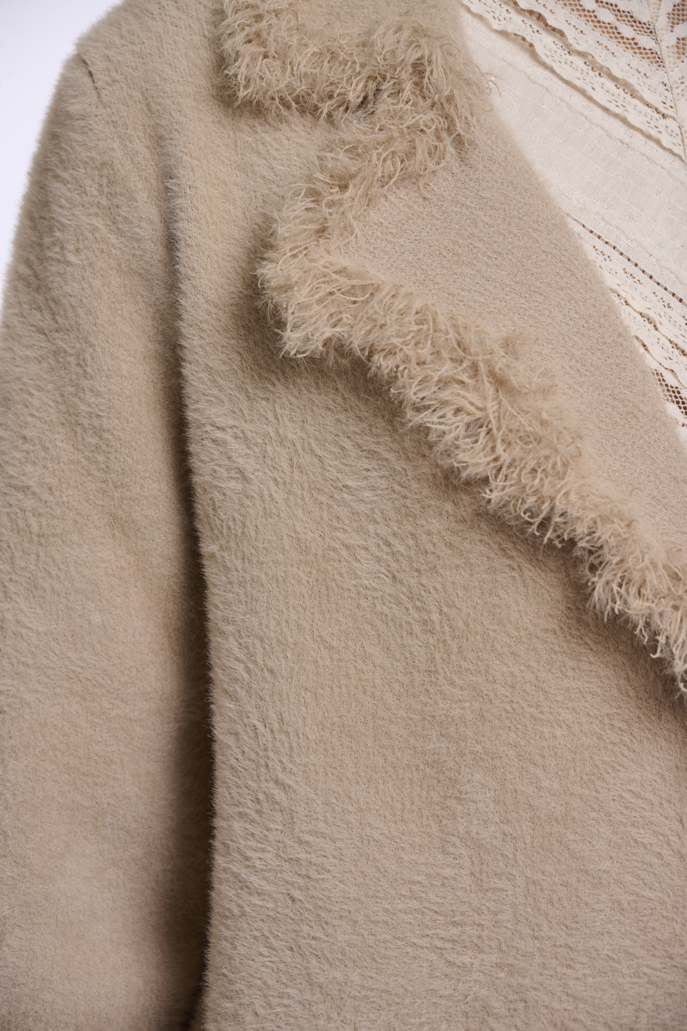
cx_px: 344
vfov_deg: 19.5
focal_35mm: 105
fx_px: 3005
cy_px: 516
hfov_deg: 13.0
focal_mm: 105
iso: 125
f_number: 8
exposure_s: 1/160
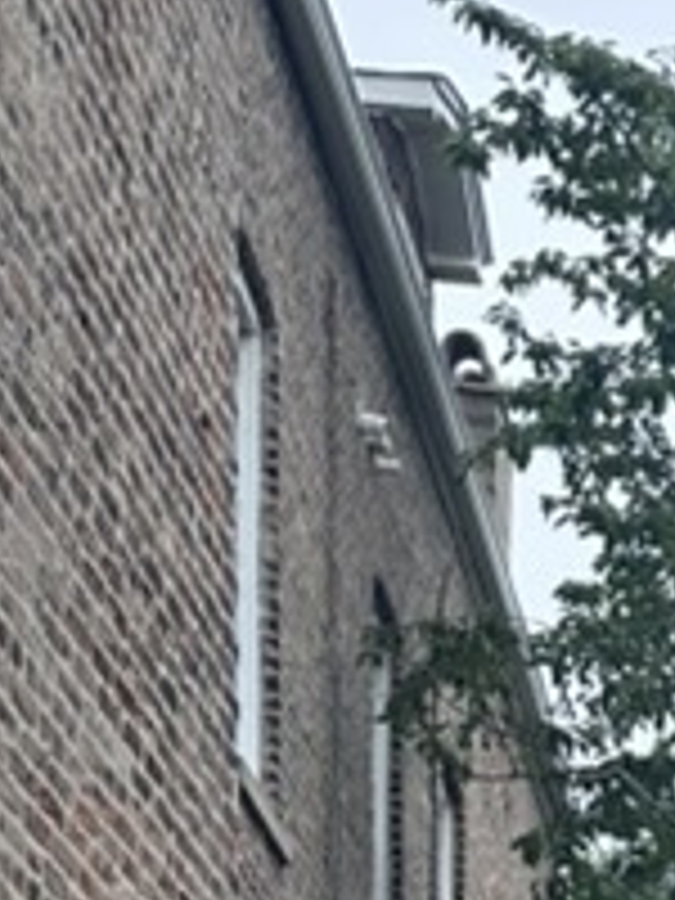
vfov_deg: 12.8
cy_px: 2074
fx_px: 3198
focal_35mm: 123
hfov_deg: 10.9
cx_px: 1395
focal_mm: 6.86
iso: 80
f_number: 1.78
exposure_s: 1/642
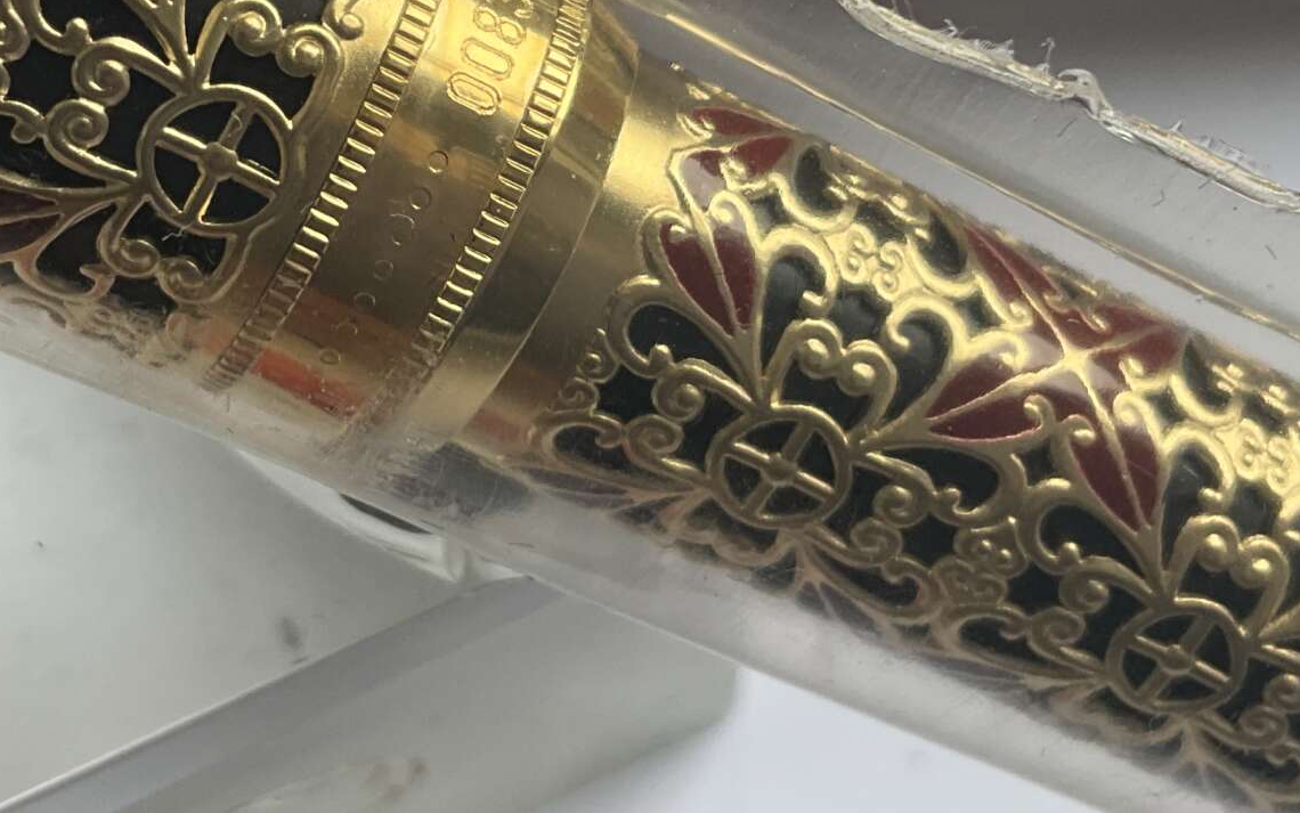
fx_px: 2445
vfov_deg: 18.7
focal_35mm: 69
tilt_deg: -66.8
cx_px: 576
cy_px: 141
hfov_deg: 29.7
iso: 32
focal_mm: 3
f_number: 1.8
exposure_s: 1/122
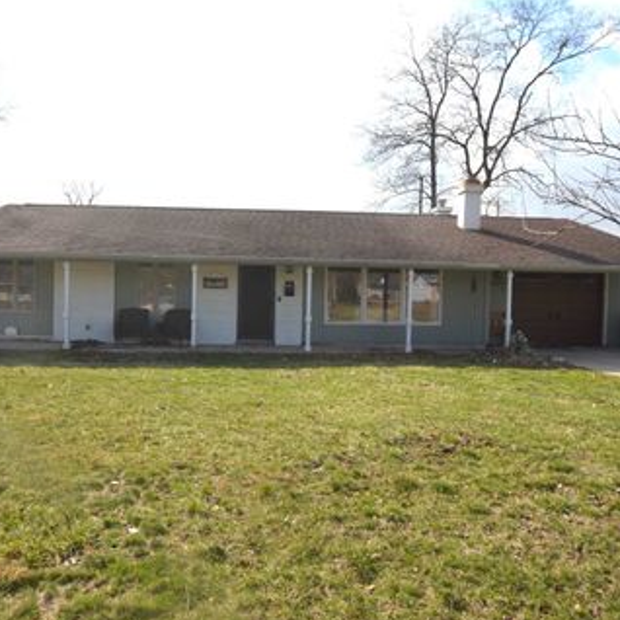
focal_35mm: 24
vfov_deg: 65.0
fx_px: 486
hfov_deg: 65.0
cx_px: 300
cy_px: 315
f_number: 9
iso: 100
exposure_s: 1/320
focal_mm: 12
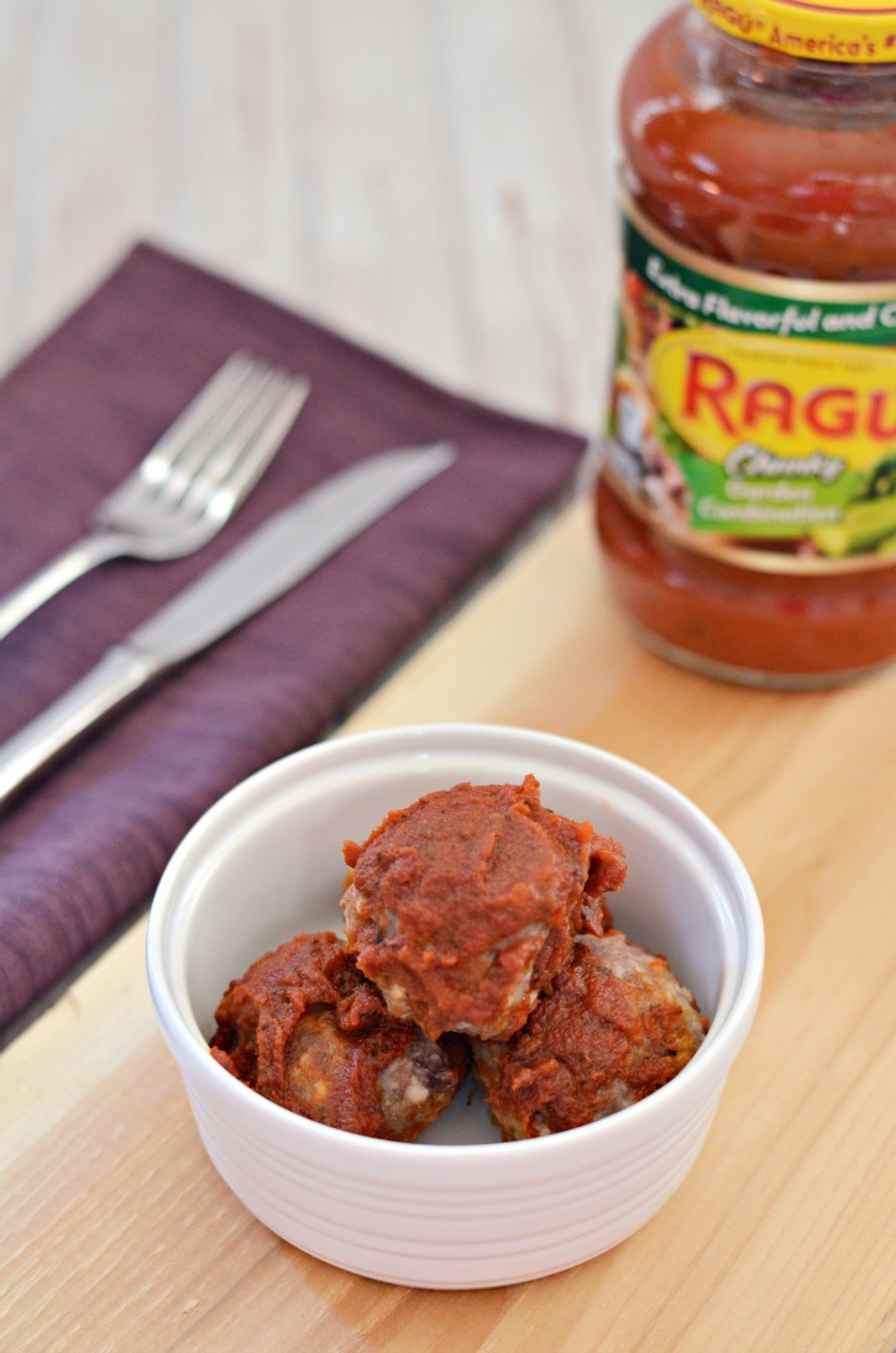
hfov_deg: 18.1
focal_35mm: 75
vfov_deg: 27.0
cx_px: 448
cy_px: 676
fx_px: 2813
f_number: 2.8
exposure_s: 1/60
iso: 640
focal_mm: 50
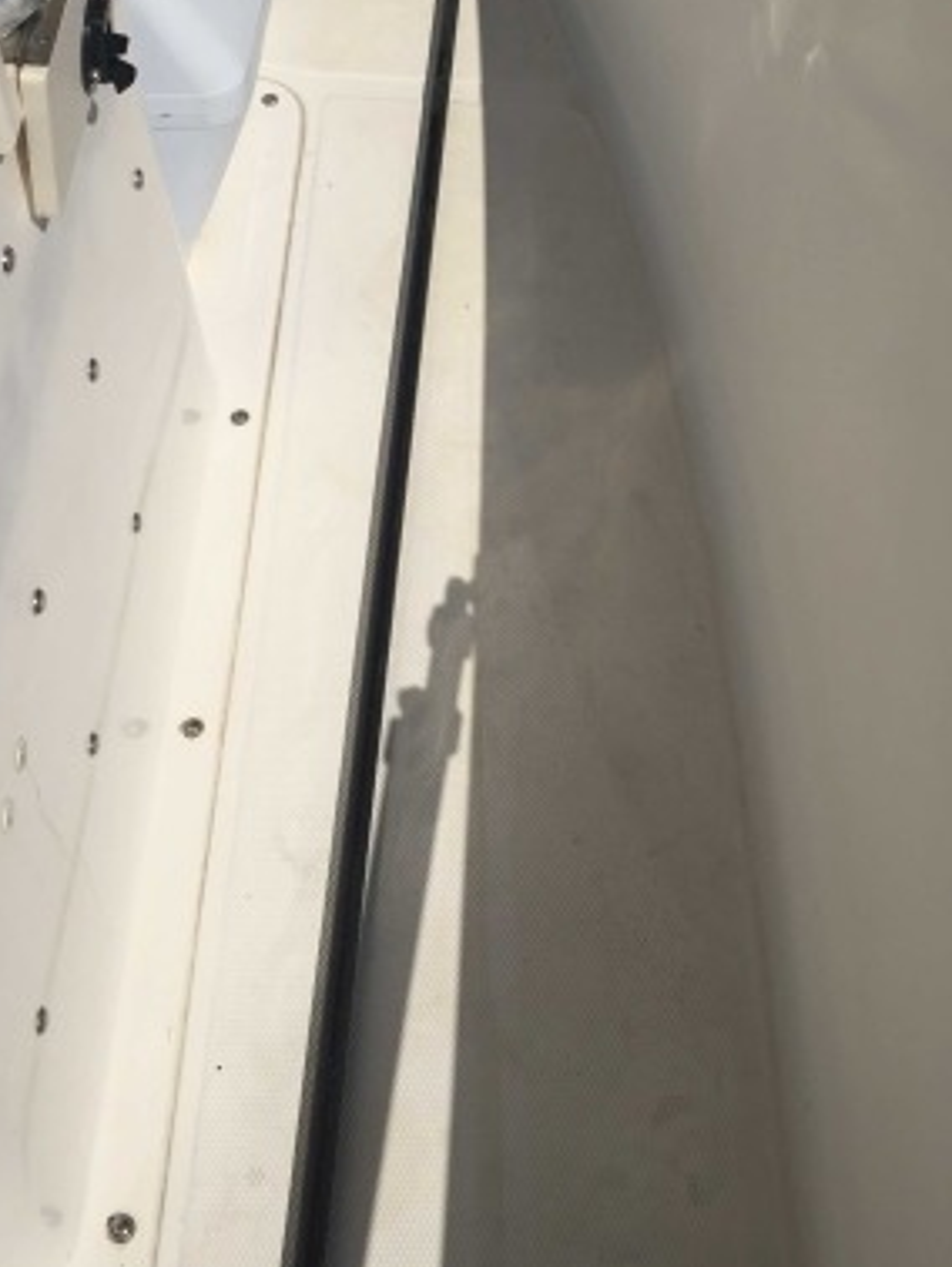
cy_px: 285
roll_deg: +0.8
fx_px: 1685
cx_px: 526
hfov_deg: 31.5
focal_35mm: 46
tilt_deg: -44.2
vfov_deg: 39.8
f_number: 2.2
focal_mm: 4.15
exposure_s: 1/7937
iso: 32
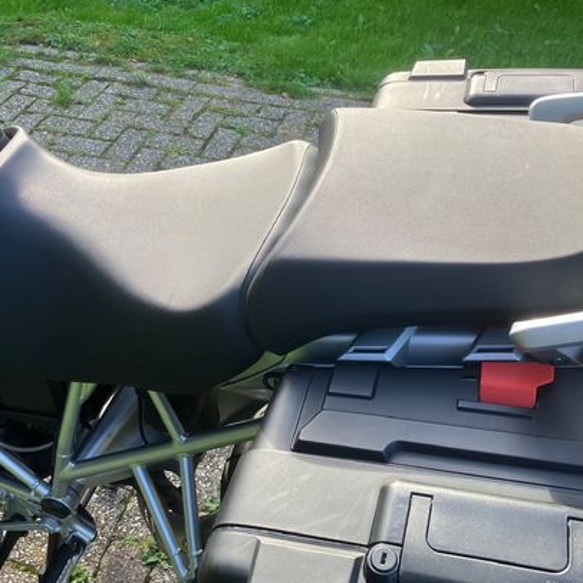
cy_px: 269
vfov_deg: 42.8
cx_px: 277
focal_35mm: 39
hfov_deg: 42.8
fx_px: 743
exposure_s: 1/160
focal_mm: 3.99
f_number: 1.8
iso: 25
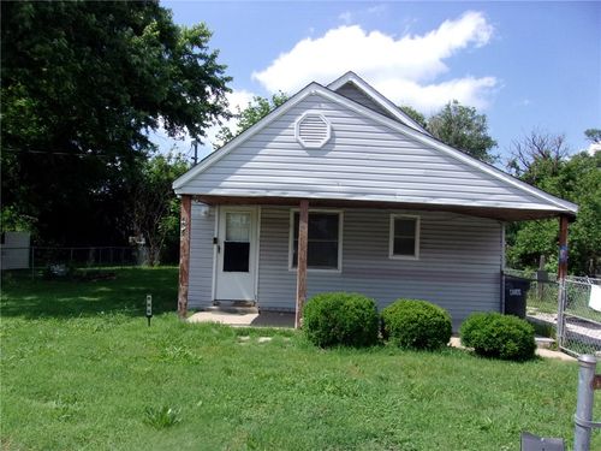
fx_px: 469
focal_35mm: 27
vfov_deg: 51.4
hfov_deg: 65.3
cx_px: 300
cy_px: 226
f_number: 10.4
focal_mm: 4.9
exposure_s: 1/200
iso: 200
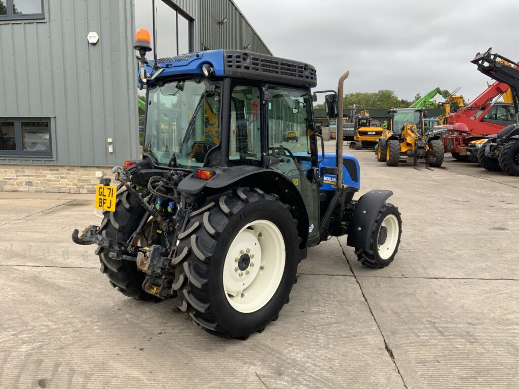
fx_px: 435
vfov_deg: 48.2
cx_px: 260
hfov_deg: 61.7
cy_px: 194
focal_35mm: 29
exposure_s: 1/344
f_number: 1.8
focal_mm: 3
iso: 16
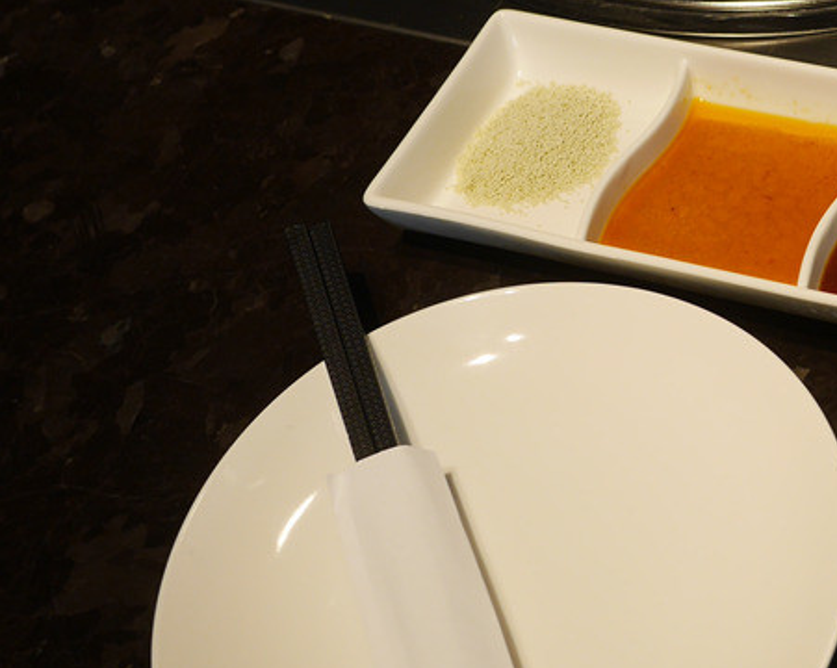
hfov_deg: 27.5
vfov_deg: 23.3
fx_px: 1609
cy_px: 187
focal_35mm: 65
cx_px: 839
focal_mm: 15
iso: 400
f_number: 4
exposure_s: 1/60
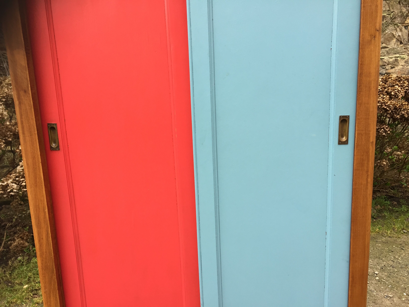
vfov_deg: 48.2
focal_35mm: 29
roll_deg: +0.8
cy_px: 154
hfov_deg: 61.7
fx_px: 343
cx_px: 204
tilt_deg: -9.4
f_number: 2.2
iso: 50
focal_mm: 4.15
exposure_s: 1/120
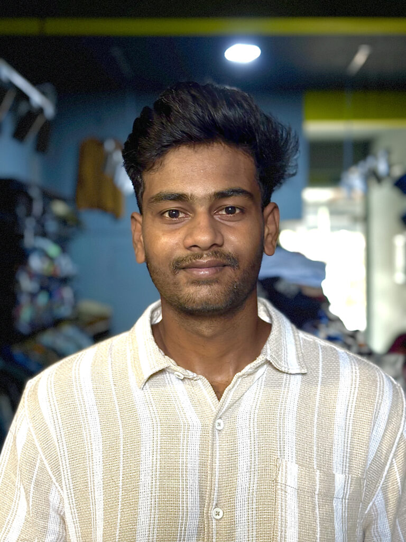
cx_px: 203
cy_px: 271
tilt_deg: -1.1
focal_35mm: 52
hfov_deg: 28.0
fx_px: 813
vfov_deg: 36.8
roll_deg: -0.5
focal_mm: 5.96
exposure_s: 1/33
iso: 250
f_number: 1.6
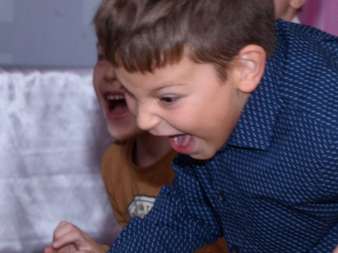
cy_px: 431
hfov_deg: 5.9
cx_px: -438
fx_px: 3183
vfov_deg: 4.5
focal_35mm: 326
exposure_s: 1/125
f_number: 10
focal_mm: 50
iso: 500
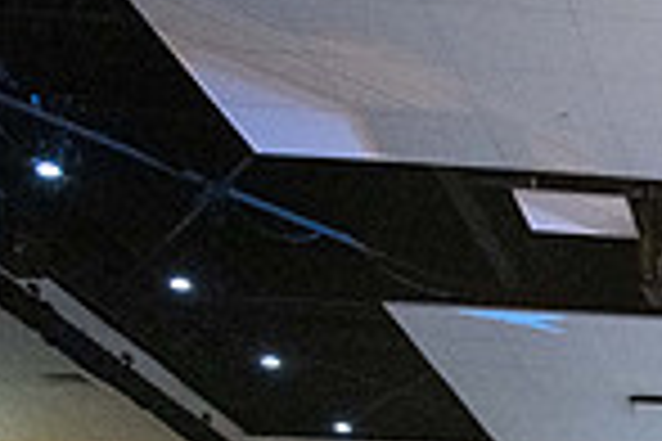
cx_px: 1280
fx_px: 1876
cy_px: 696
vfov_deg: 12.6
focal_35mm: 102
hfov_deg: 16.1
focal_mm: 24
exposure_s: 1/640
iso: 3200
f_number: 4
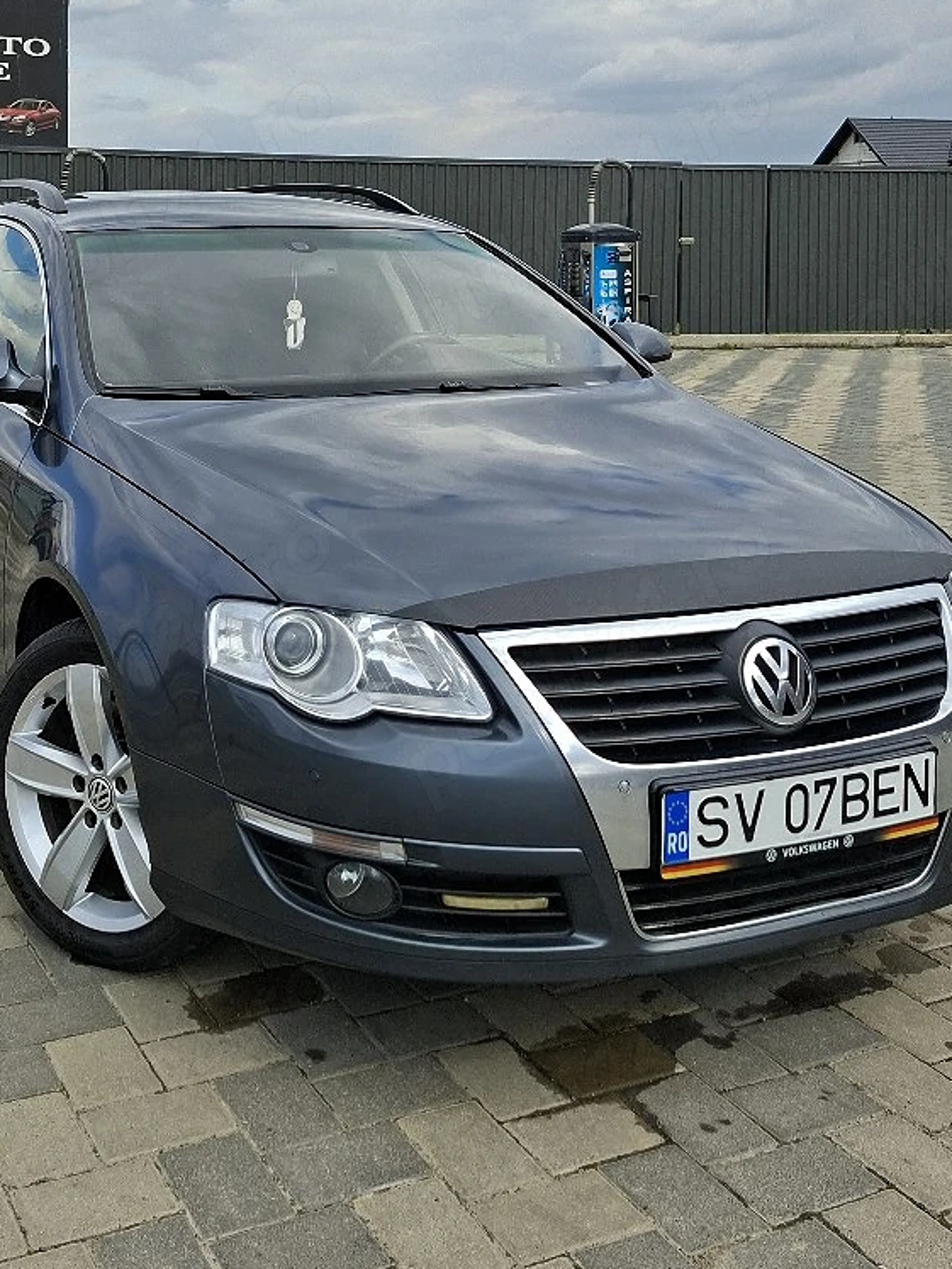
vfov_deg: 43.9
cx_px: 261
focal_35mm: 41
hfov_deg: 34.5
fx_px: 1503
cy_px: 282
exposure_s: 1/1667
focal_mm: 5.54
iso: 50
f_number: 1.8
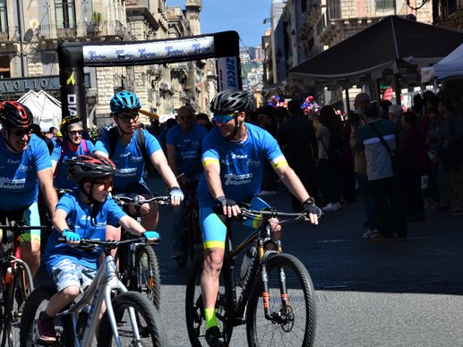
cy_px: 190
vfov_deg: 10.1
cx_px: 178
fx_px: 1967
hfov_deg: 13.4
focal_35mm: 147
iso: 320
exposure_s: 1/200
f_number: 10
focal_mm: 66
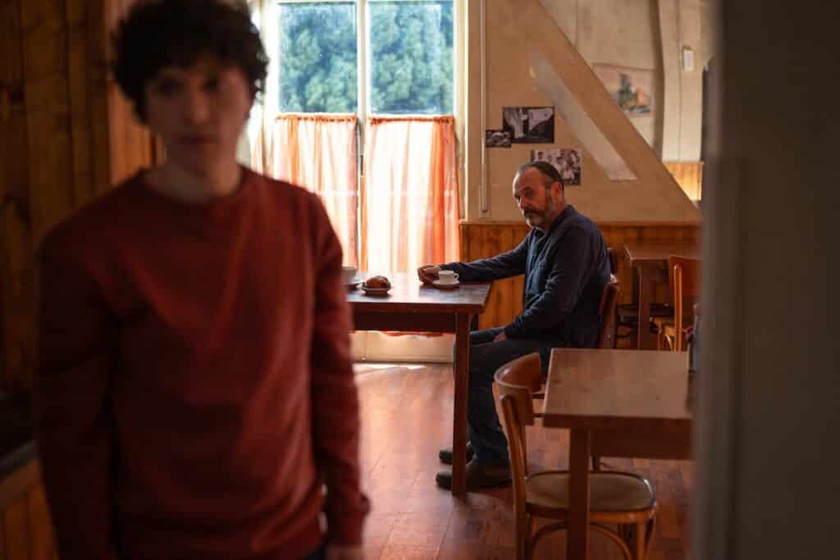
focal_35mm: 50
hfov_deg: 39.6
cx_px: 420
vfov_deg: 27.0
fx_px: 1167
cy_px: 280
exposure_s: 1/200
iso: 3200
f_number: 2.2
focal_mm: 50
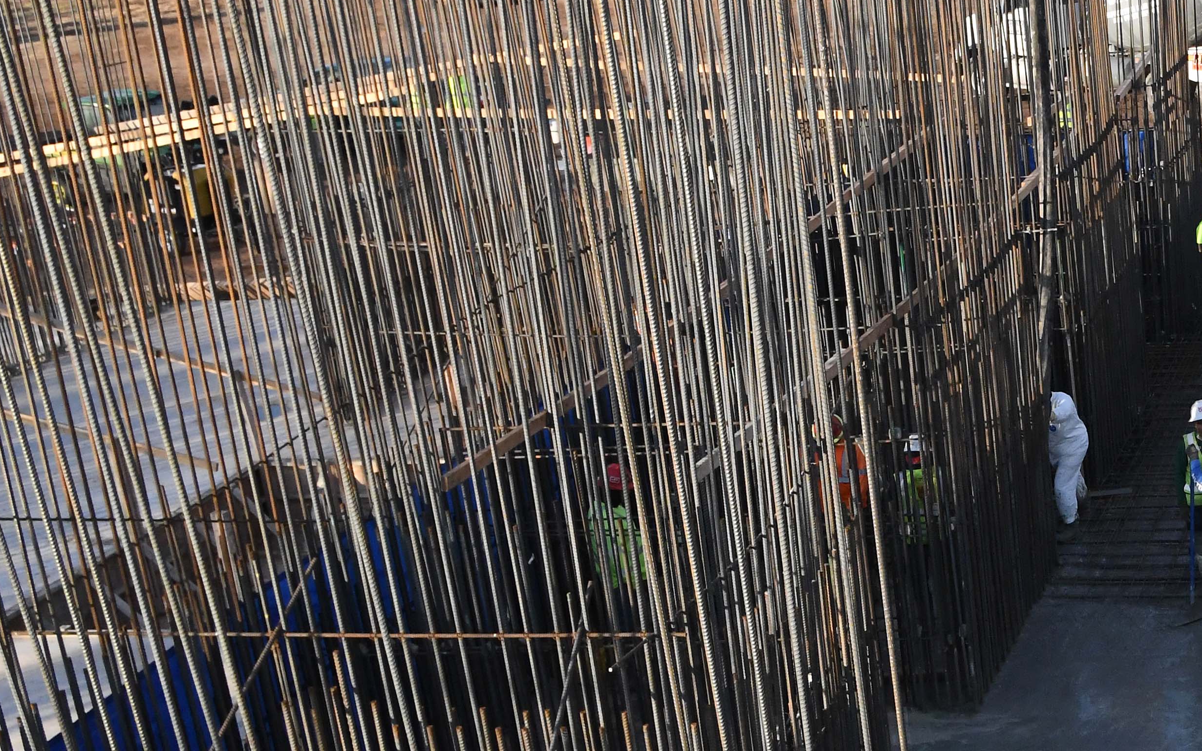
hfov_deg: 27.8
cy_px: 415
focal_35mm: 65
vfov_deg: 20.0
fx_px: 2129
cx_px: 1426
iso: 2000
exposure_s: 1/1250
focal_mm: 19
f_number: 9
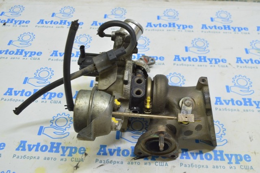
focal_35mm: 38
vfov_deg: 35.4
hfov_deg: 51.3
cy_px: 86
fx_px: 270
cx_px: 130
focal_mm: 25
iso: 400
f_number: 5.6
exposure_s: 1/20
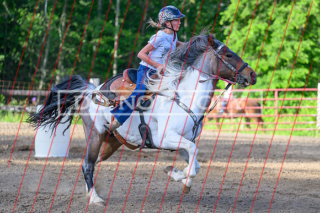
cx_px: 168
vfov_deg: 9.6
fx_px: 1273
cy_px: 120
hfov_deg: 14.3
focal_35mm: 143
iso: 640
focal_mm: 110
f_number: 2.8
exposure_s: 1/2500
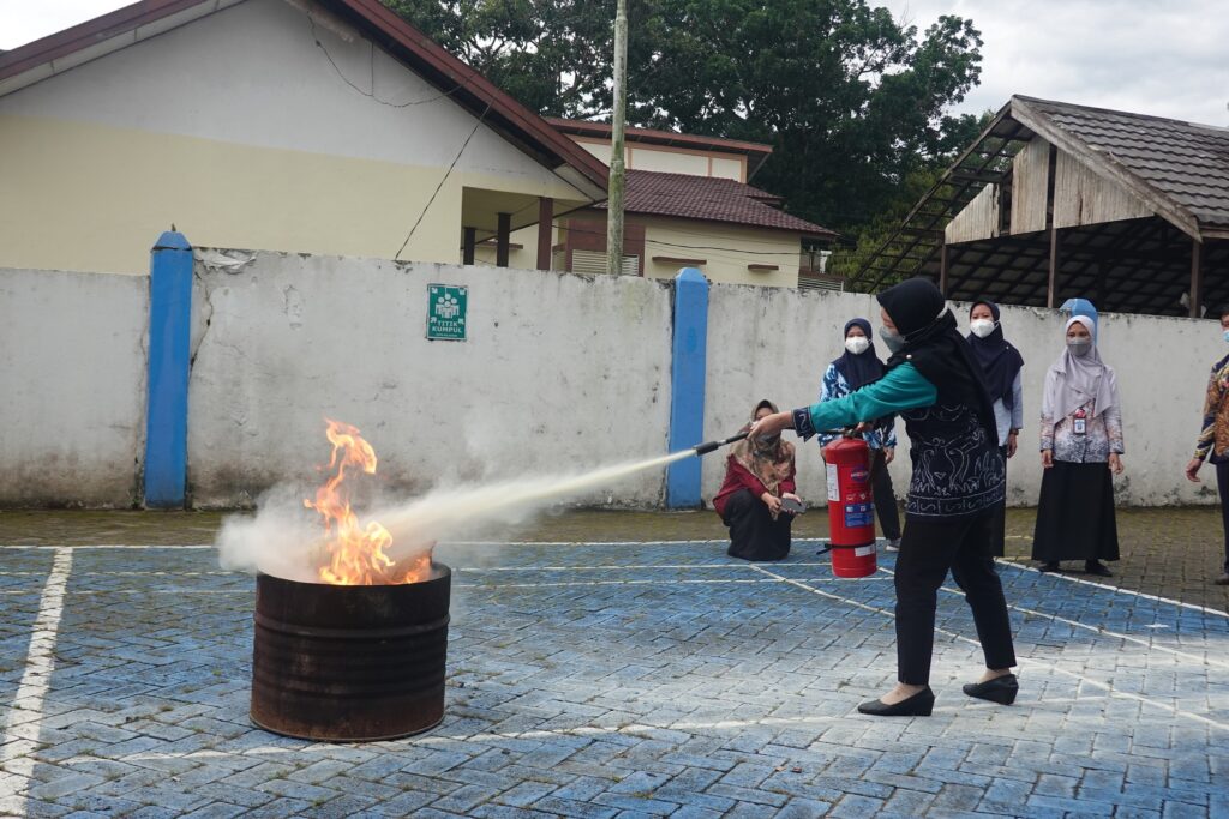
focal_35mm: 40
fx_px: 1366
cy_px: 410
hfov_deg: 48.5
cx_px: 614
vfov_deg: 33.4
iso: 125
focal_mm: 14.69
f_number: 3.5
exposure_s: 1/160
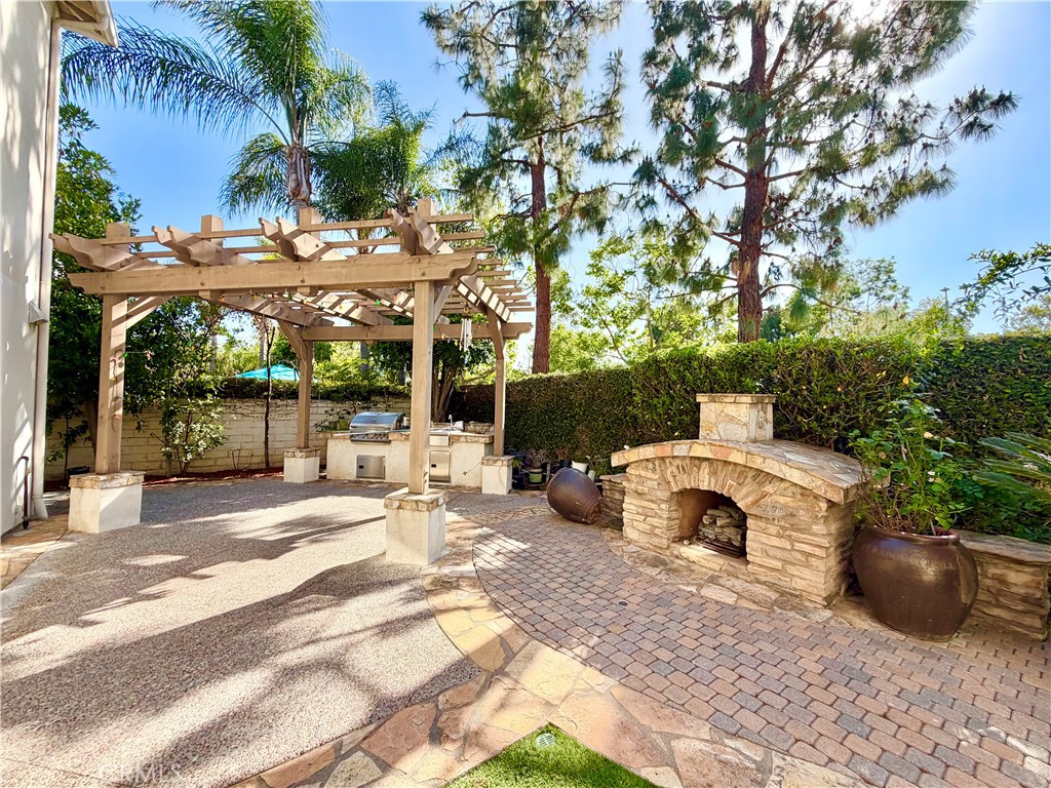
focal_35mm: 14
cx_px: 526
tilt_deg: +1.3
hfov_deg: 102.1
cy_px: 394
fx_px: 425
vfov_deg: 85.7
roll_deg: +0.0
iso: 40
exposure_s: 1/596
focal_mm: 2.22
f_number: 2.2
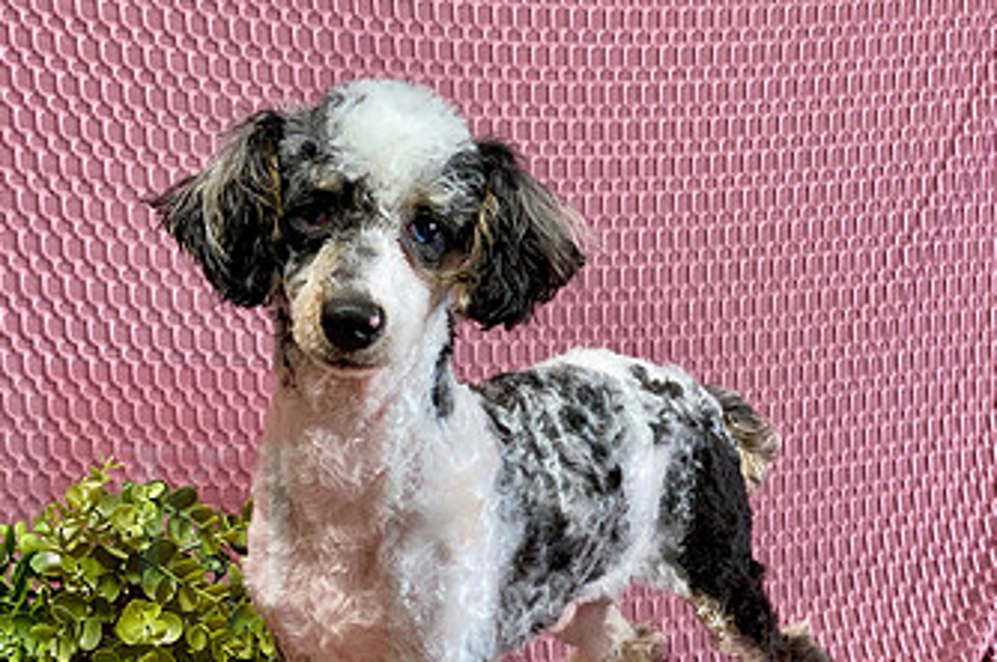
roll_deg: -1.8
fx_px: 2020
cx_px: 498
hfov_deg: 27.7
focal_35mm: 73
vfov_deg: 18.5
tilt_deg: -11.3
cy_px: 519
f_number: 2
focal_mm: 6
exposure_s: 1/89
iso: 160
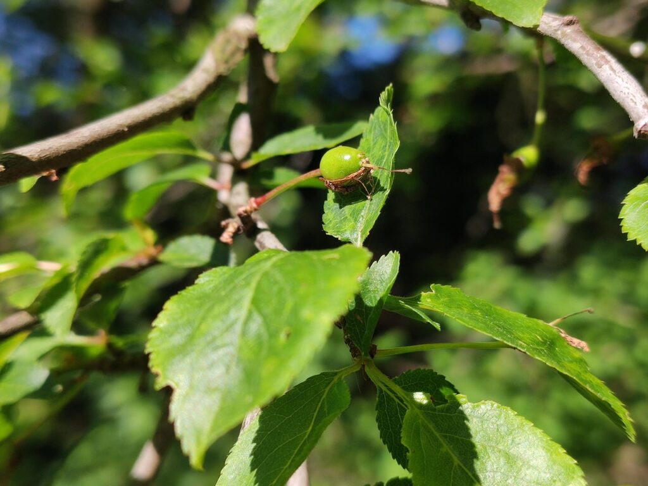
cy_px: 243
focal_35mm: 52
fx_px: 973
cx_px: 324
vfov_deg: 28.0
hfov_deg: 36.8
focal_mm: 4.77
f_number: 1.75
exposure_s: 1/772
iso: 112
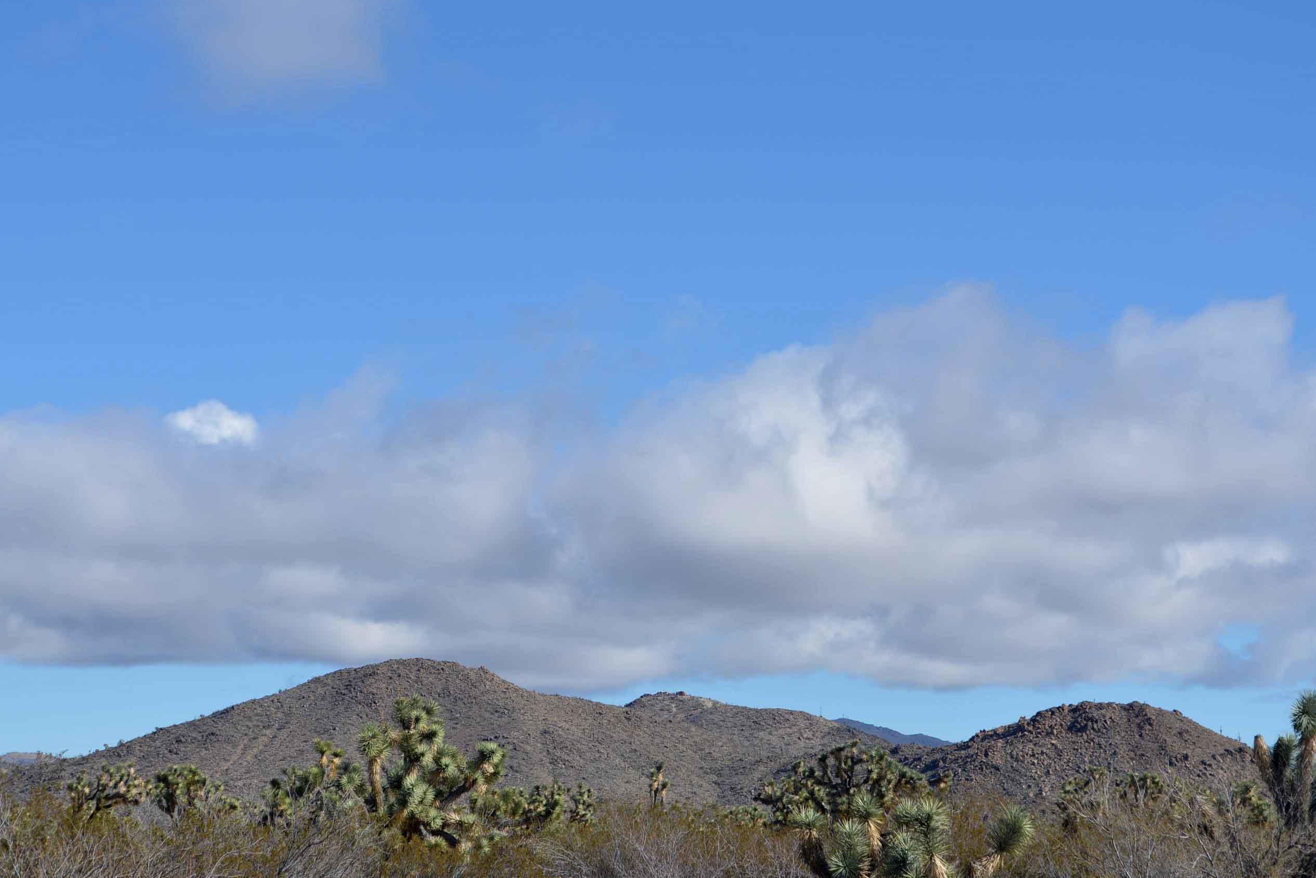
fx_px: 3568
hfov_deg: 20.9
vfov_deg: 14.0
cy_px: 473
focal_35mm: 98
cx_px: 628
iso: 100
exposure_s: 1/320
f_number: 9
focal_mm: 55
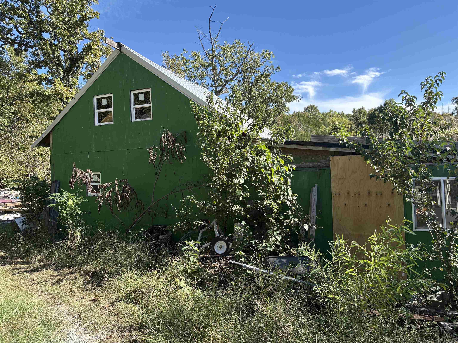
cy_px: 172
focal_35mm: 26
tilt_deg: +1.2
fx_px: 344
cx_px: 229
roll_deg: +3.5
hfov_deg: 67.3
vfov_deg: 53.1
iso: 64
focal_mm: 5.96
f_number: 1.6
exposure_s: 1/1311
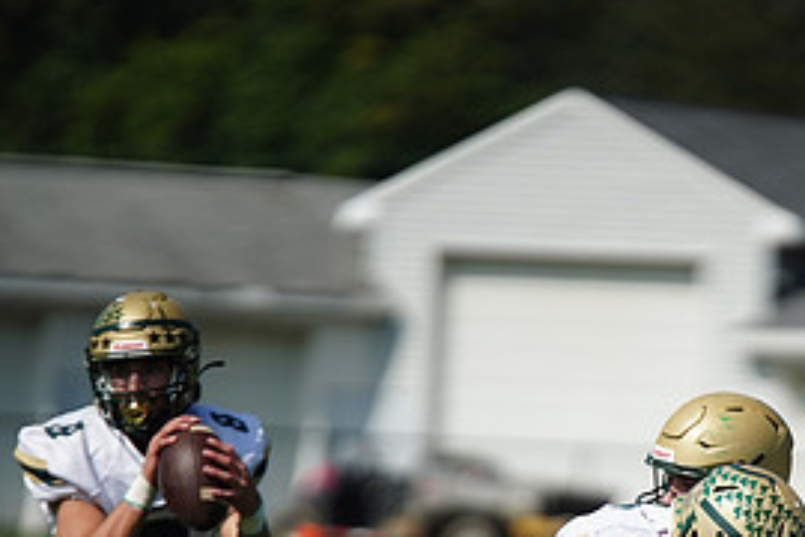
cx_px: 739
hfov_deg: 3.2
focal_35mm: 645
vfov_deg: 2.1
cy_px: 559
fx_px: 14422
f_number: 2.8
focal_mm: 300
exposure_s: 1/8000
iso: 400
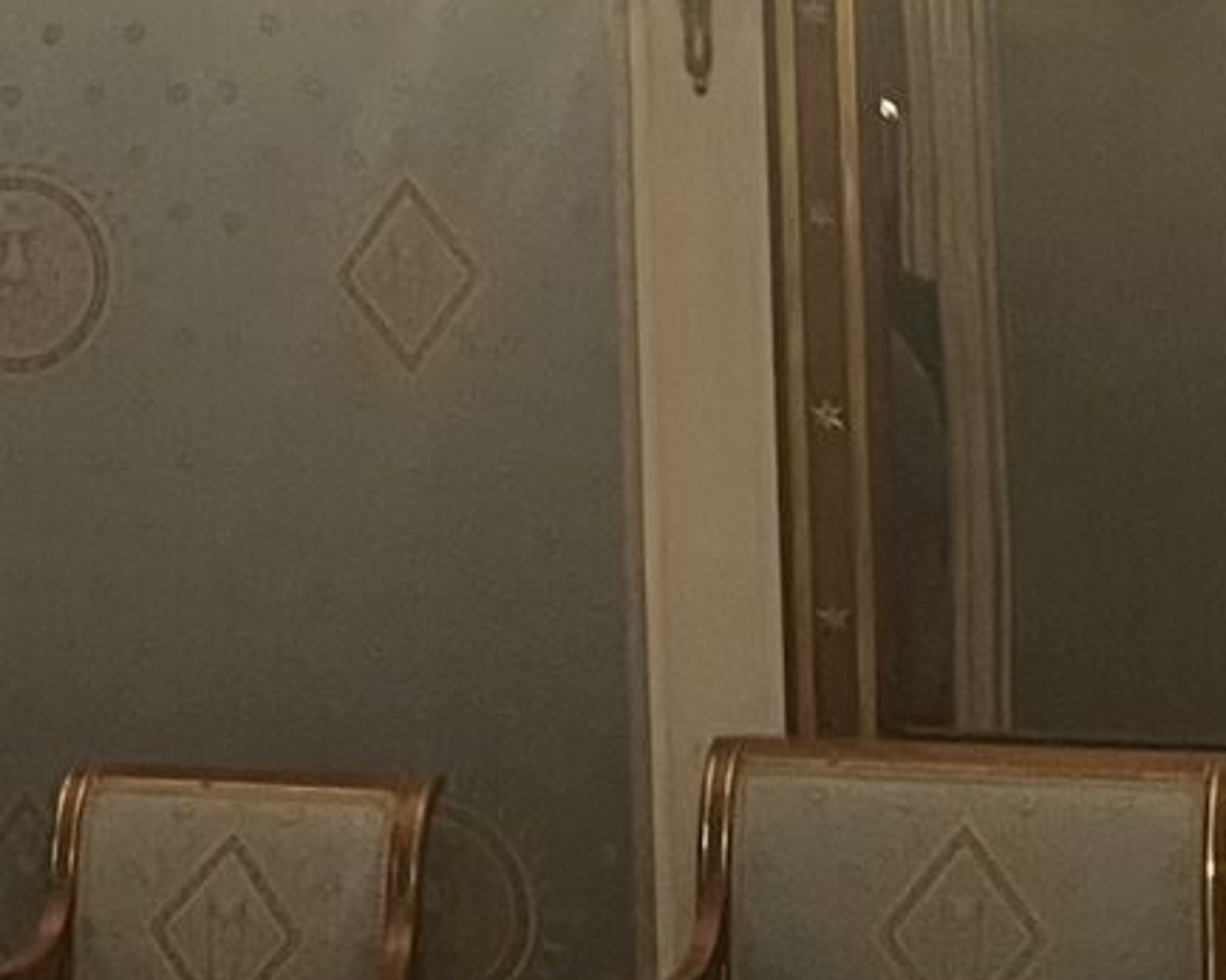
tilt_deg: +3.6
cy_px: -258
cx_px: -498
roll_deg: +1.0
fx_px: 5440
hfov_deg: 12.4
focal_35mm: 150
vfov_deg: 10.1
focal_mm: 5.1
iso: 250
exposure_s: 1/60
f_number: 1.6
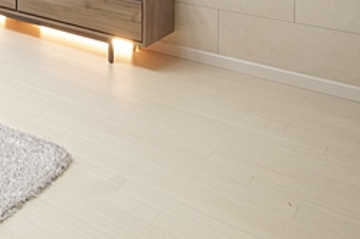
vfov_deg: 22.2
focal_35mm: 48
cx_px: -163
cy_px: -137
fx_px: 479
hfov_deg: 28.7
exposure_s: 1/20
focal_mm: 10
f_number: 9
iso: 800
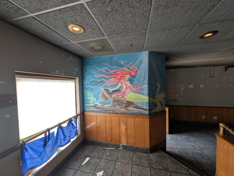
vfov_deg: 94.6
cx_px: 117
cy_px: 88
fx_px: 81
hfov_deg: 110.5
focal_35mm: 12
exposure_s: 1/197
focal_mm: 2.23
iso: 71
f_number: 1.95
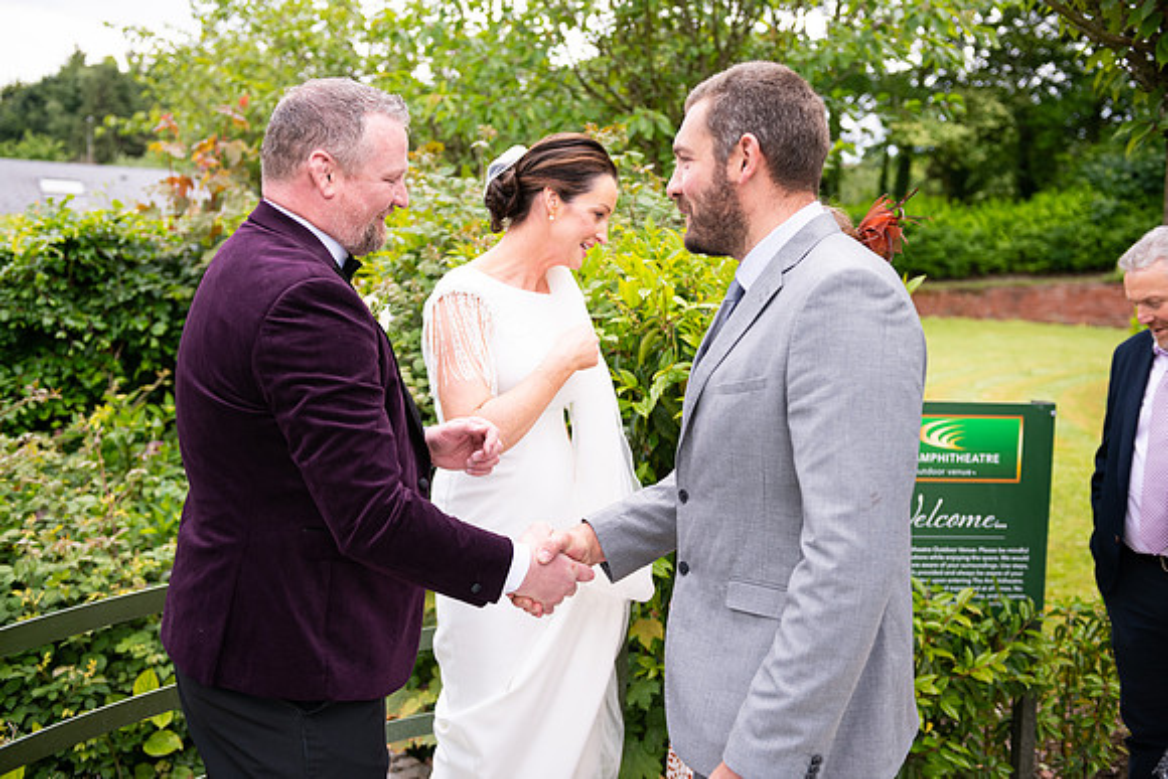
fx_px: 1298
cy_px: 390
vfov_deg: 33.4
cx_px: 584
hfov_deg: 48.4
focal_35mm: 40
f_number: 3.5
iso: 250
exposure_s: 1/1250
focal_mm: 40
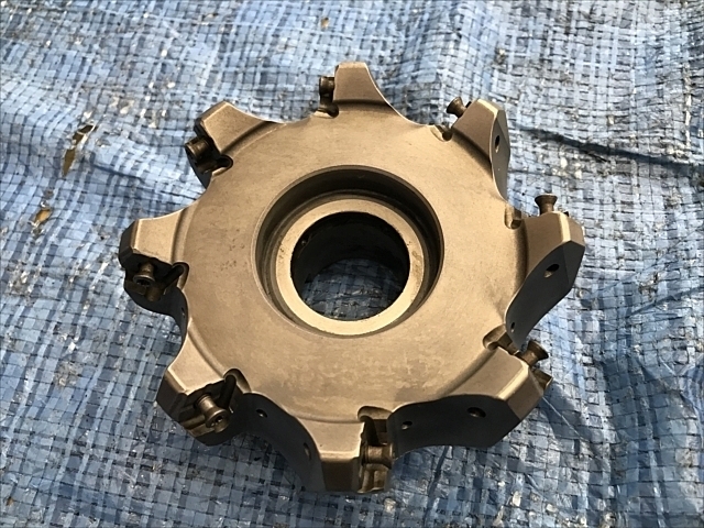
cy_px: 264
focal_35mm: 28
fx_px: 569
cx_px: 352
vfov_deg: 49.7
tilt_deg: -65.2
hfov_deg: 63.4
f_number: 1.8
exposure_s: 1/17
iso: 40
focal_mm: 3.99
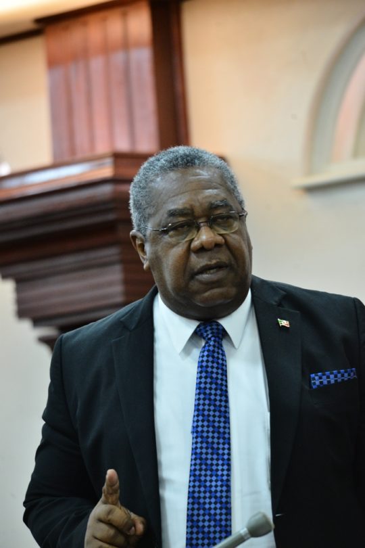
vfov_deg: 7.6
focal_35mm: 270
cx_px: 182
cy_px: 274
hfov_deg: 5.1
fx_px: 4106
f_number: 5.6
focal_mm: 270
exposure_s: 1/125
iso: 3200
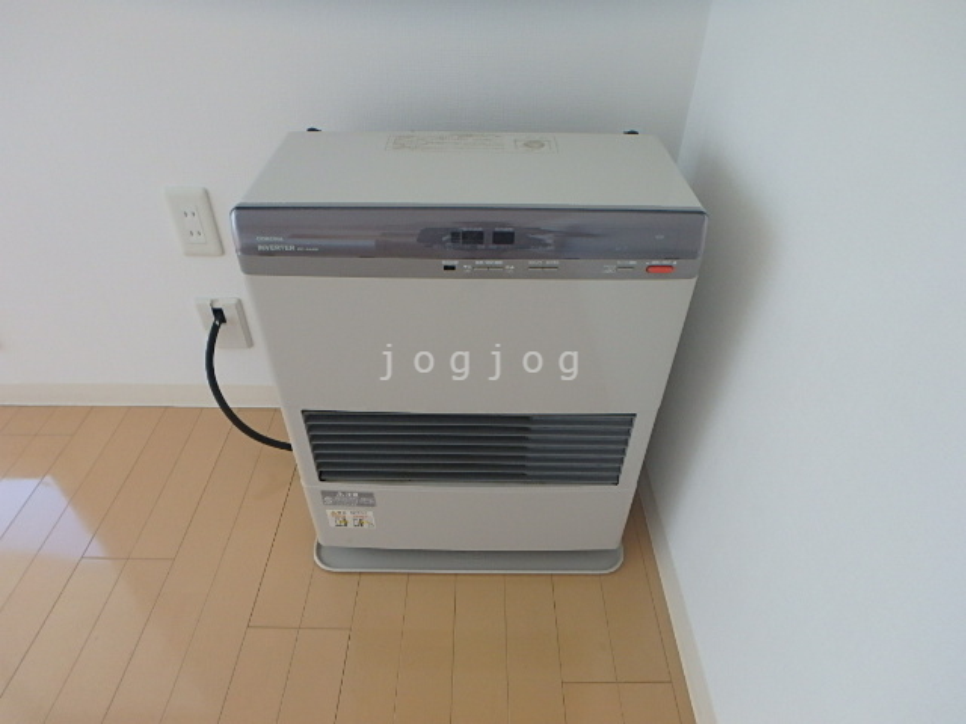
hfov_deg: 79.0
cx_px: 483
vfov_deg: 63.4
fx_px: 586
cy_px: 362
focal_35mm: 21
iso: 250
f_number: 3.5
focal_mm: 3.7
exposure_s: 1/30
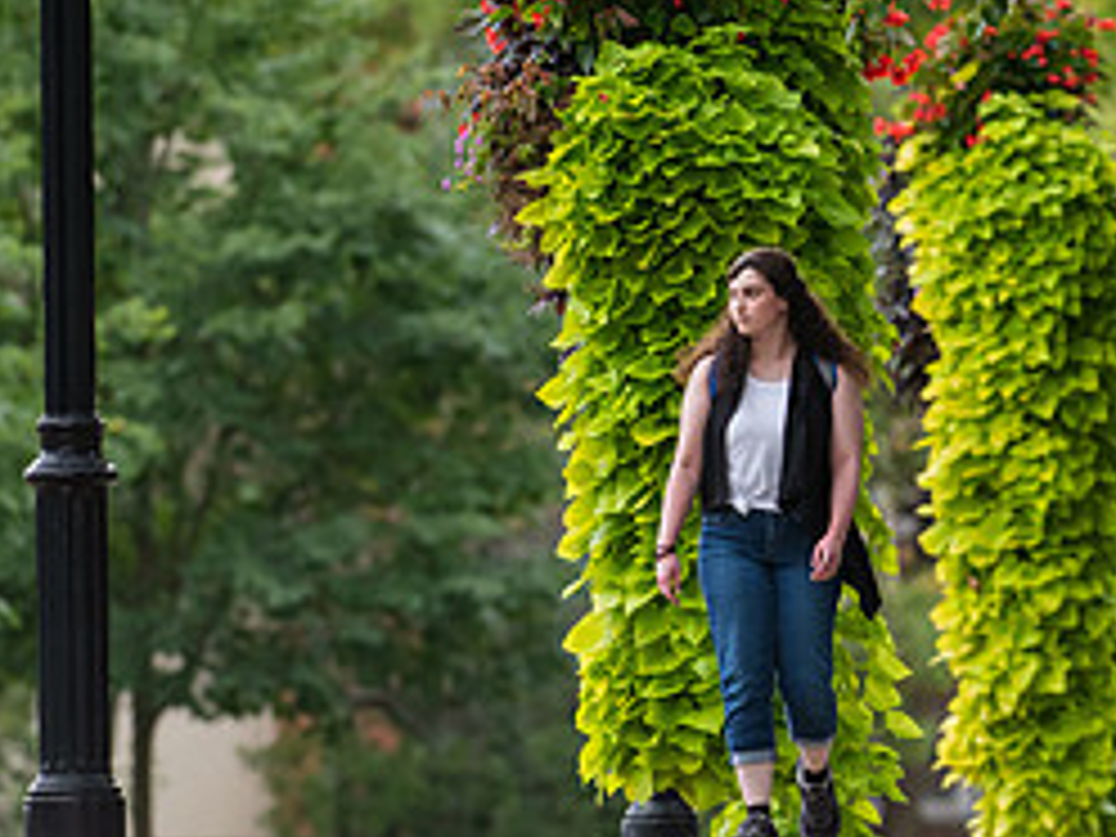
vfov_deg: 2.2
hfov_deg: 2.9
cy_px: 349
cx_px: 891
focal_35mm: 676
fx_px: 21794
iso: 800
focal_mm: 300
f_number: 4
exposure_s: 1/400
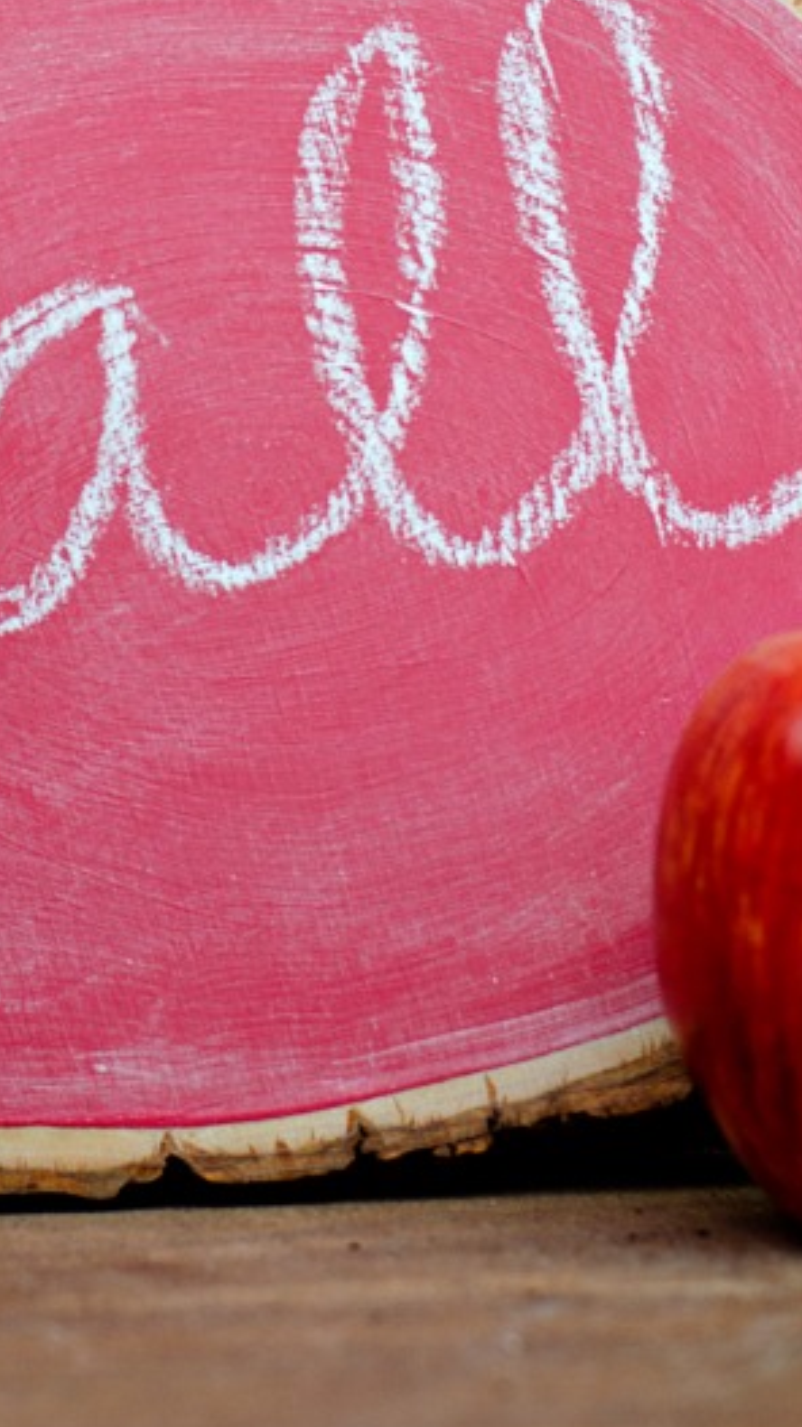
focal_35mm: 146
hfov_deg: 8.3
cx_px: 219
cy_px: 185
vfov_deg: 14.6
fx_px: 5526
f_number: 3.5
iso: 200
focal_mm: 50
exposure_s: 1/320
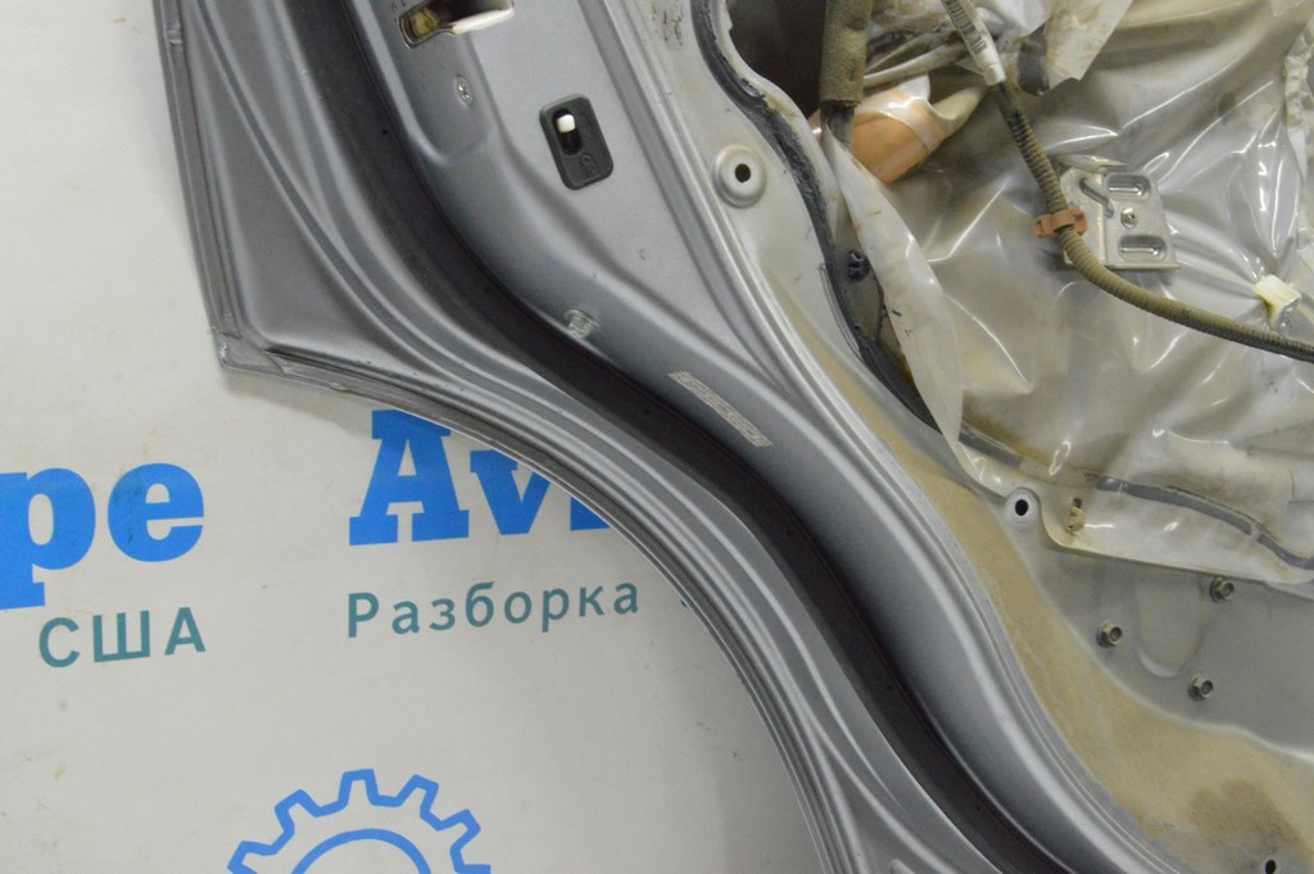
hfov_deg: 49.6
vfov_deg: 34.2
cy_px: 437
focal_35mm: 39
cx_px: 657
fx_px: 1422
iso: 6400
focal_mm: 26
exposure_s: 1/15
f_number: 20
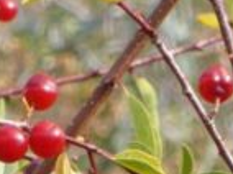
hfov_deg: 0.7
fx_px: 19433
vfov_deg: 0.5
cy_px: -266
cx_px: 359
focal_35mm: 2892
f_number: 6
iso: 100
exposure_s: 1/100
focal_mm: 71.7
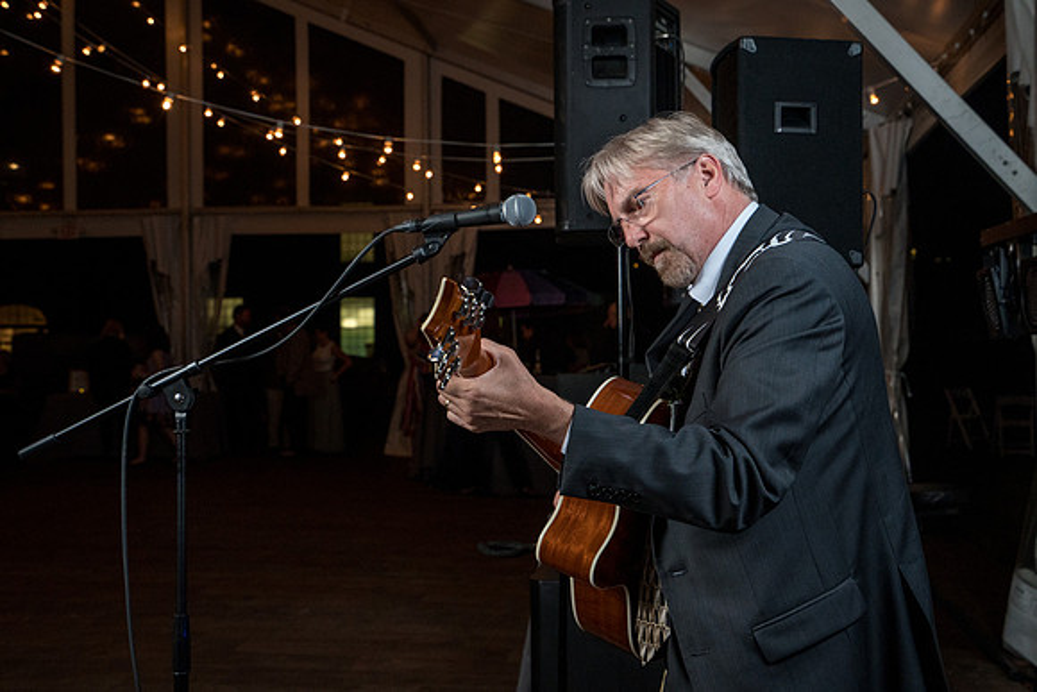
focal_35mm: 42
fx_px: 1202
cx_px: 508
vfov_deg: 32.1
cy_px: 313
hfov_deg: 46.7
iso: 2000
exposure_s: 1/200
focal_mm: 35
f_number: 5
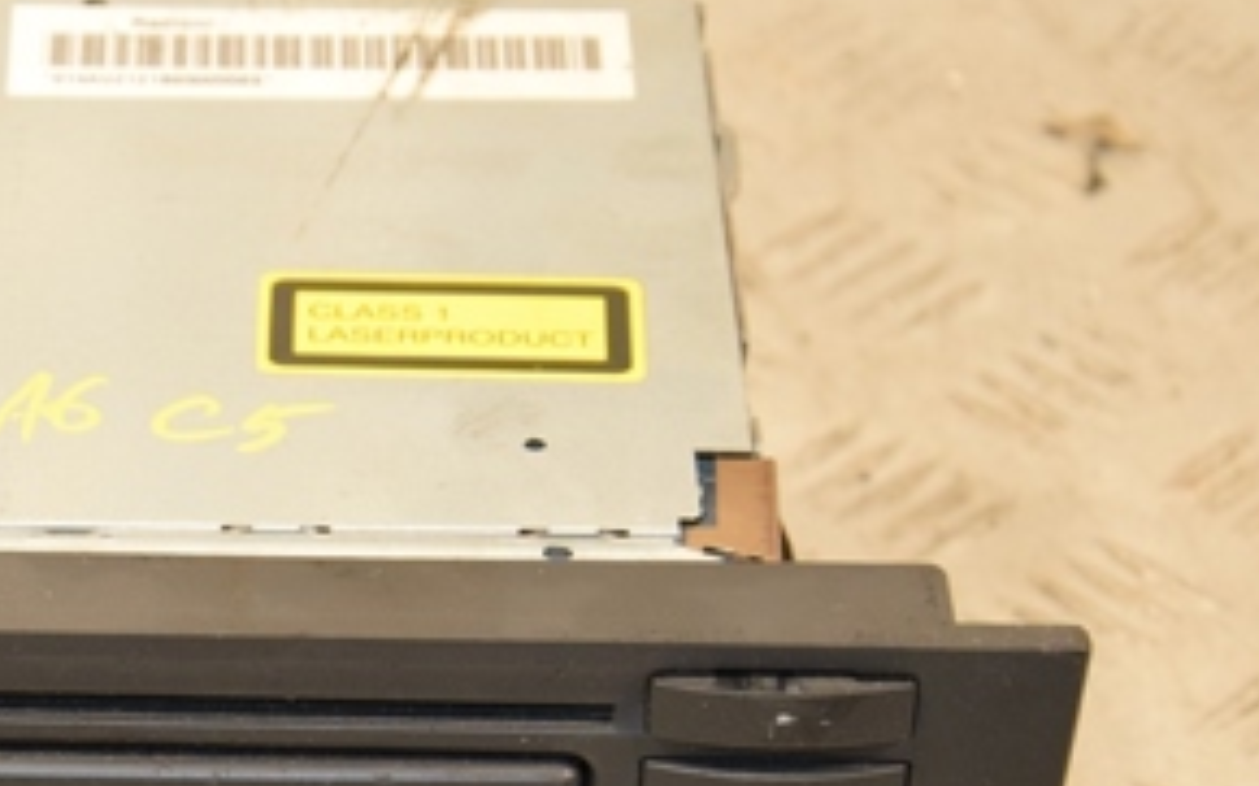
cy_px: 734
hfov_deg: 12.8
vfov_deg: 8.1
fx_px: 5556
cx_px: 56
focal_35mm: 162
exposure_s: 1/200
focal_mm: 48
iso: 800
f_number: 6.3
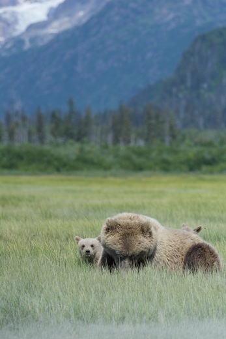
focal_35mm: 210
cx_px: 113
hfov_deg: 6.5
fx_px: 1976
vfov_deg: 9.8
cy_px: 170
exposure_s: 1/5000
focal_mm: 210
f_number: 5.6
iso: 800
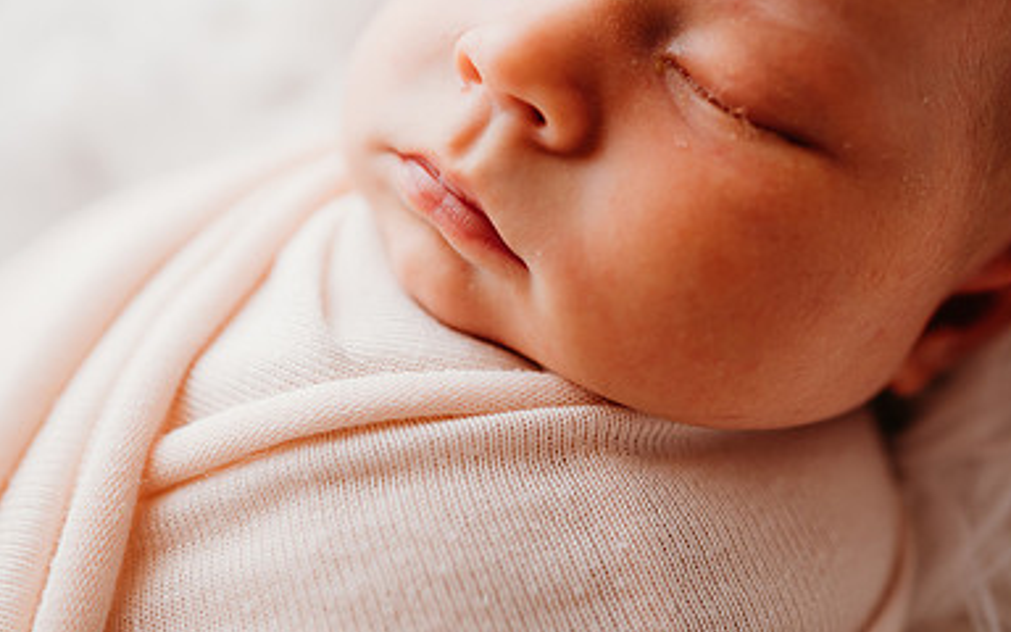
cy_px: 194
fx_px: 1019
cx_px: 529
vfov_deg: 34.0
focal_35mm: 37
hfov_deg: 52.7
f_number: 2.5
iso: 80
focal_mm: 24
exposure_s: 1/200
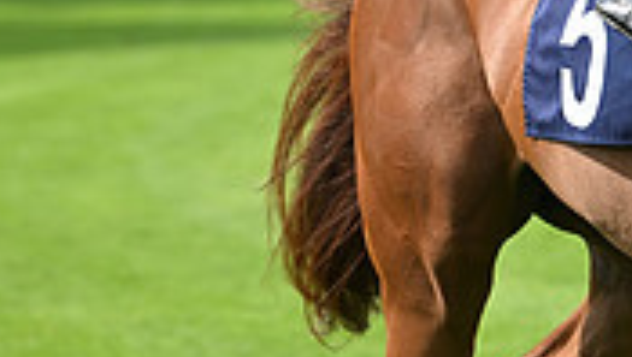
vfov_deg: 1.9
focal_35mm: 642
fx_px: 10774
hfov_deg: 3.3
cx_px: 990
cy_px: -258
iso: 400
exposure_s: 1/1000
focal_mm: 185
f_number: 5.6
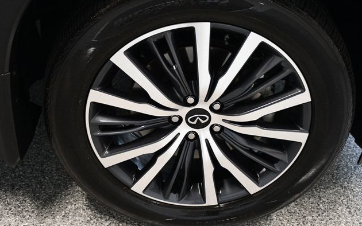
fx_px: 582
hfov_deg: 34.5
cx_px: 182
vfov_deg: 22.0
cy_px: 108
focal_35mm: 59
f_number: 4.2
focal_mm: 38
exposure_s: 1/100
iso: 3200
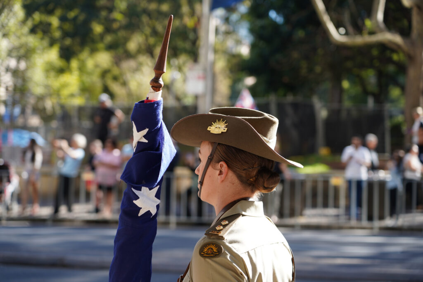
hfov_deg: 24.8
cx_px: 212
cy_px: 141
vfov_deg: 16.7
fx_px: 964
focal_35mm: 82
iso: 125
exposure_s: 1/160
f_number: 4
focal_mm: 82
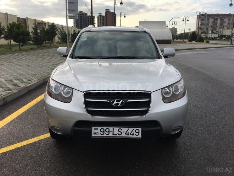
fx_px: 196
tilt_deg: -13.3
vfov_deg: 48.2
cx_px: 117
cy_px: 88
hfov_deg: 61.7
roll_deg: -0.8
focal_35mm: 29
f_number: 2.2
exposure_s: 1/1083
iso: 25
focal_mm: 4.15
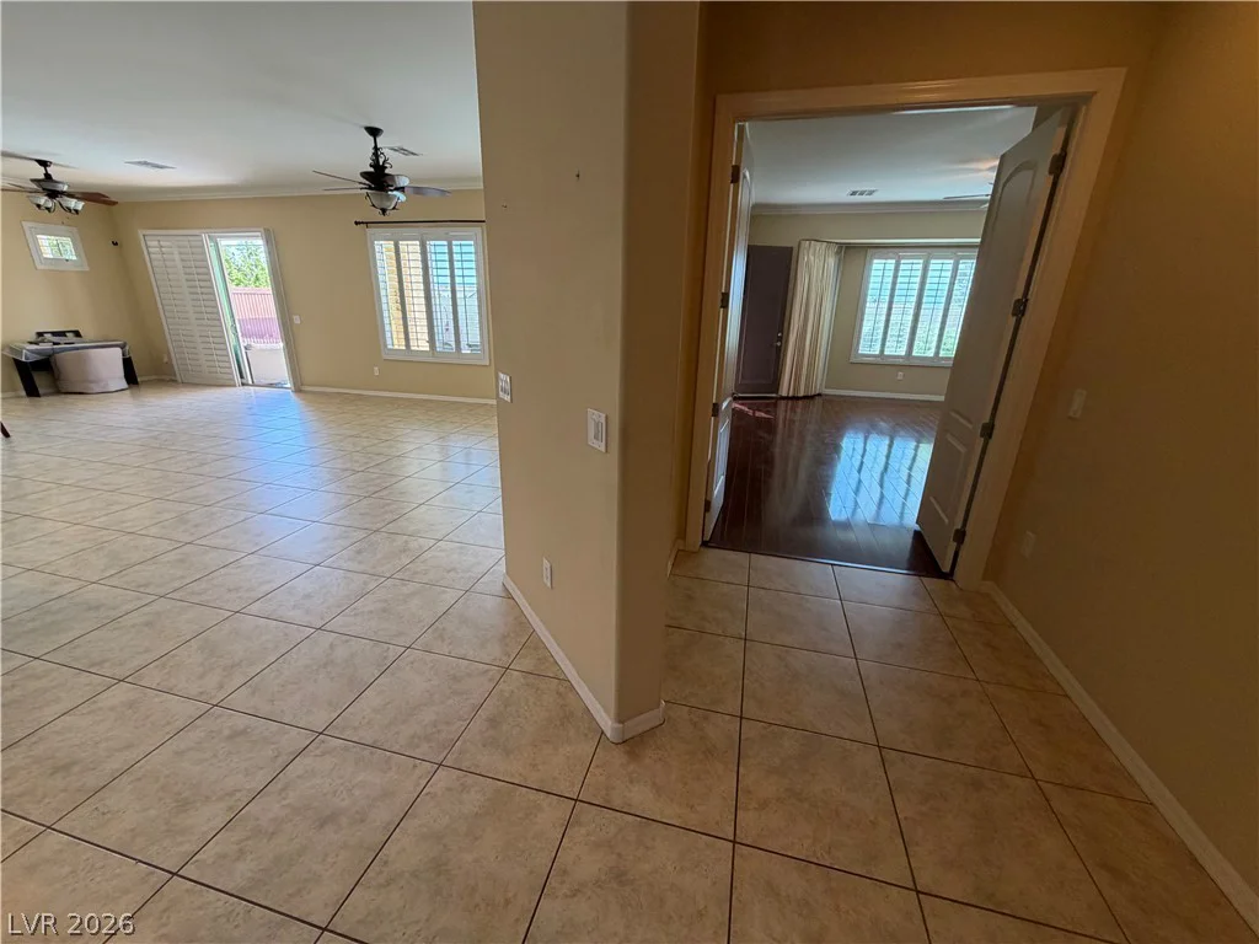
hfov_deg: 102.1
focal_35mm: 14
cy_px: 472
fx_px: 509
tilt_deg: -19.1
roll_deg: -1.7
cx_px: 630
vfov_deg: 85.7
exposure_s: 1/120
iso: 200
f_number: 2.2
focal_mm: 2.22
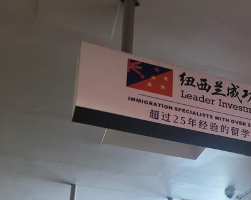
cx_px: 212
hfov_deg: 30.0
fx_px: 453
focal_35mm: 61
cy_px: 228
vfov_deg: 23.2
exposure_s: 1/50
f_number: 1.8
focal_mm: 7
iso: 400
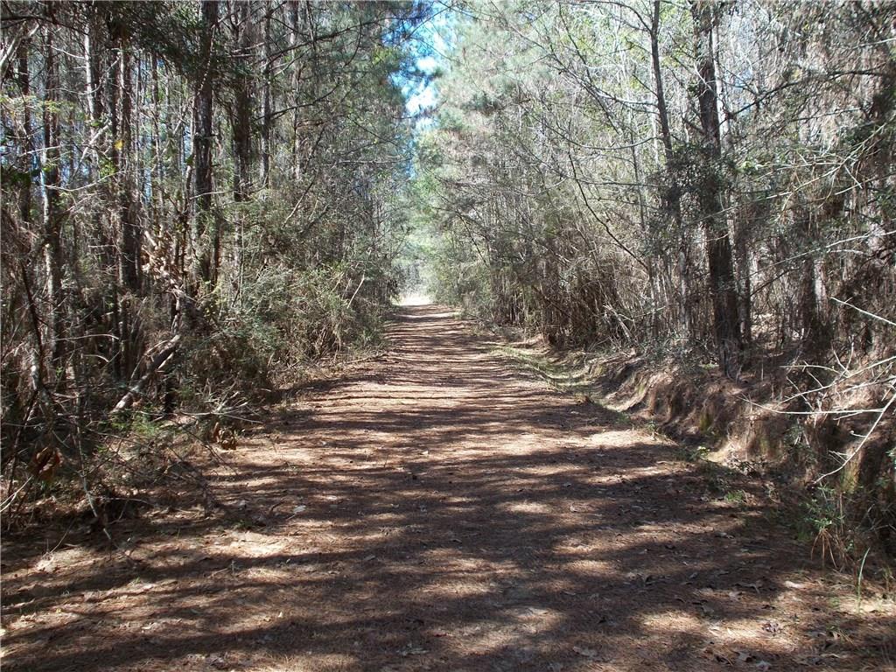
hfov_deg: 47.9
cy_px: 336
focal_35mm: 39
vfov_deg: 36.8
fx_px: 1009
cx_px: 448
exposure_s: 1/80
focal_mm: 6.9
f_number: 3.9
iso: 80
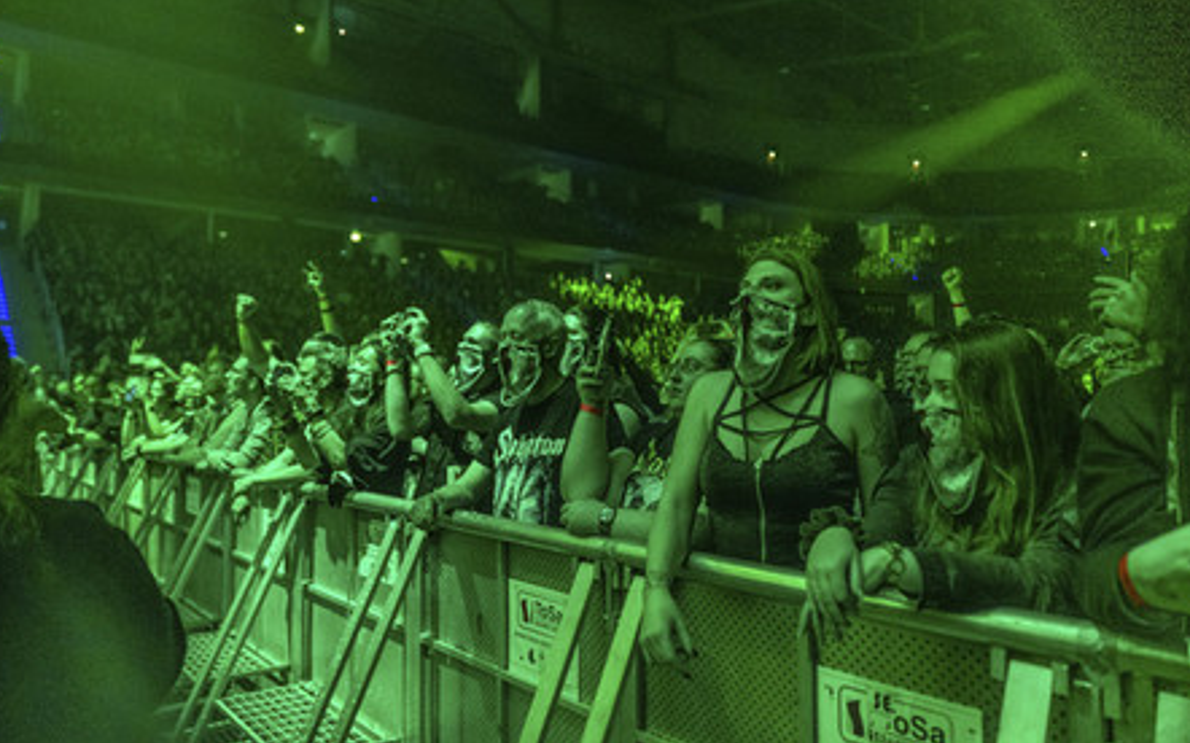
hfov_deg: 70.4
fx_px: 843
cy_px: 353
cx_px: 588
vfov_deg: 47.6
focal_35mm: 26
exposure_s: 1/320
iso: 2500
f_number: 5.6
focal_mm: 25
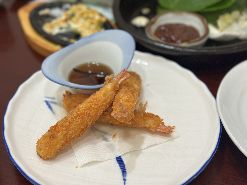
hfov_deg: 39.7
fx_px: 343
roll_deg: +0.7
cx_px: 124
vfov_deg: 30.3
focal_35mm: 48
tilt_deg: -41.4
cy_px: 92
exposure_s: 1/60
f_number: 1.78
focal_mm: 6.86
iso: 125
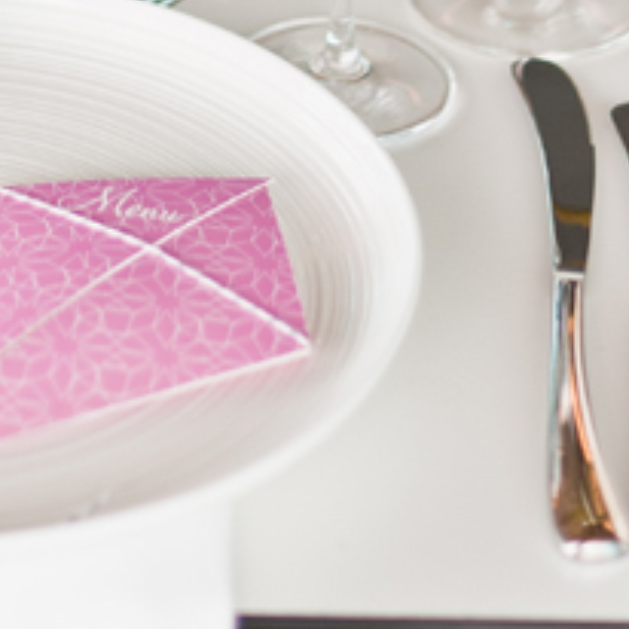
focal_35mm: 186
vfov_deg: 9.0
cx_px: 147
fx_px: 3824
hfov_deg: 9.4
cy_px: -510
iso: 200
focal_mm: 50
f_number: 2
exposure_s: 1/320
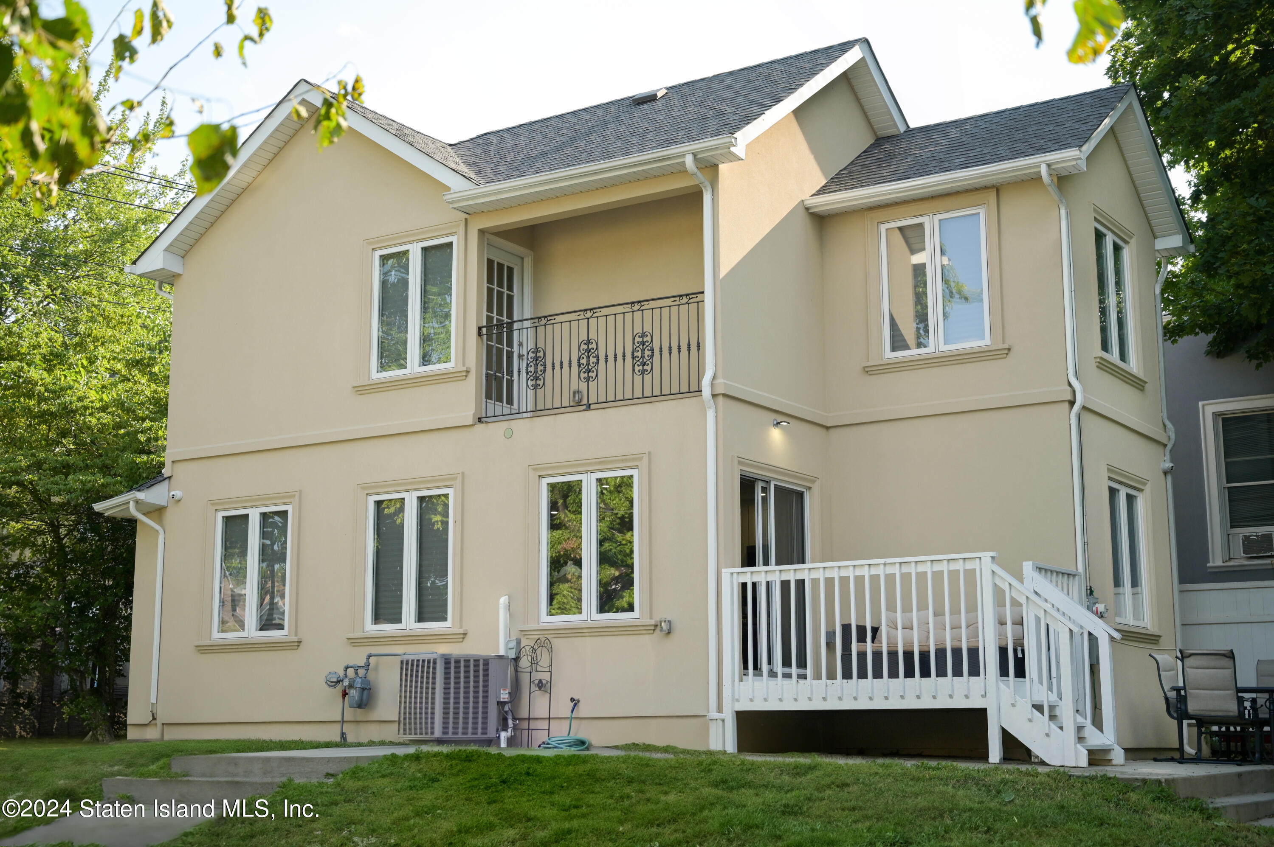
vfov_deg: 29.2
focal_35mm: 46
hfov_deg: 42.8
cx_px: 637
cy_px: 424
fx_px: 1627
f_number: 4
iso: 200
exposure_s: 1/800
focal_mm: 46
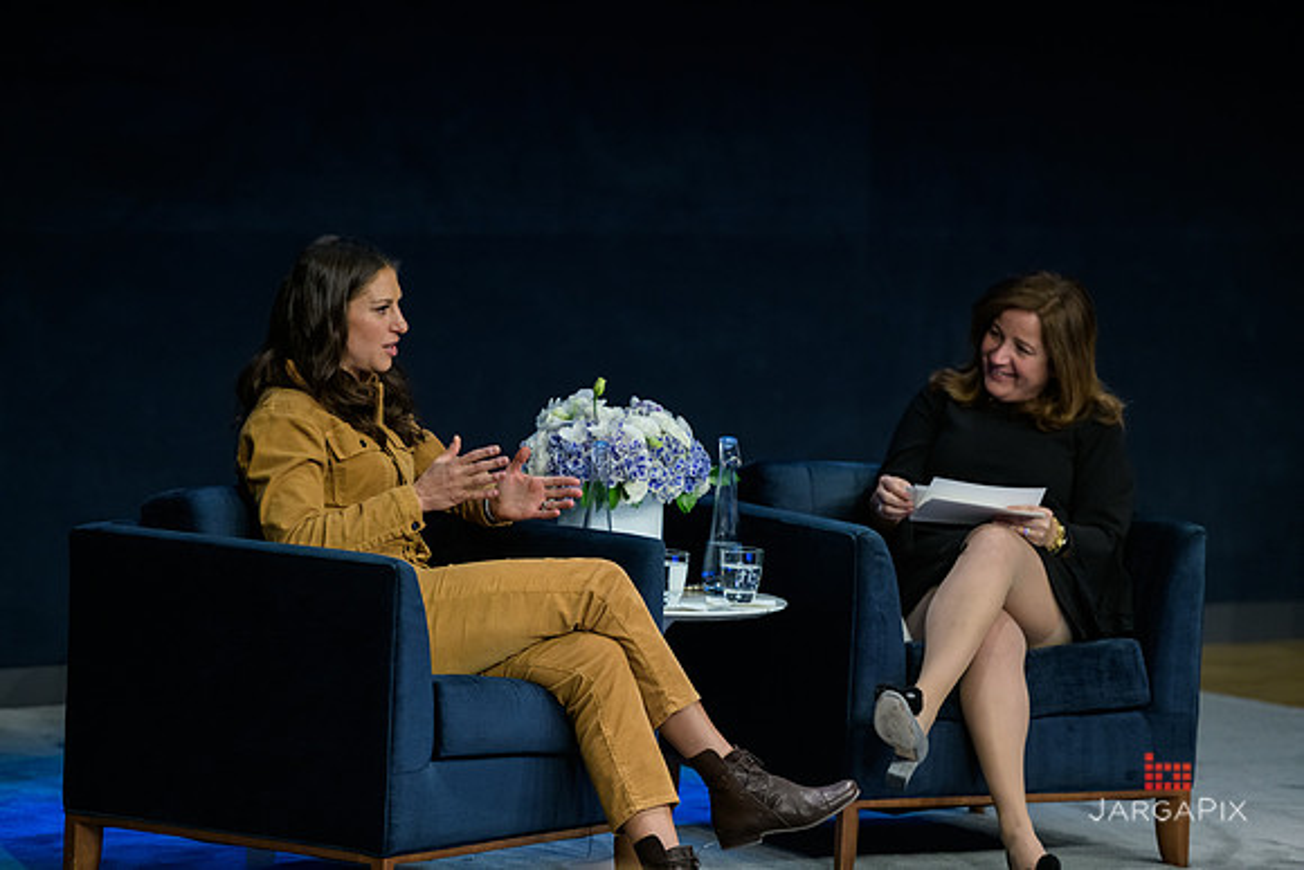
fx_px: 6702
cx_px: 652
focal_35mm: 185
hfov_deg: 11.1
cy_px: 435
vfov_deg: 7.4
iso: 1600
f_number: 3.2
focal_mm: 185
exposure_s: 1/250
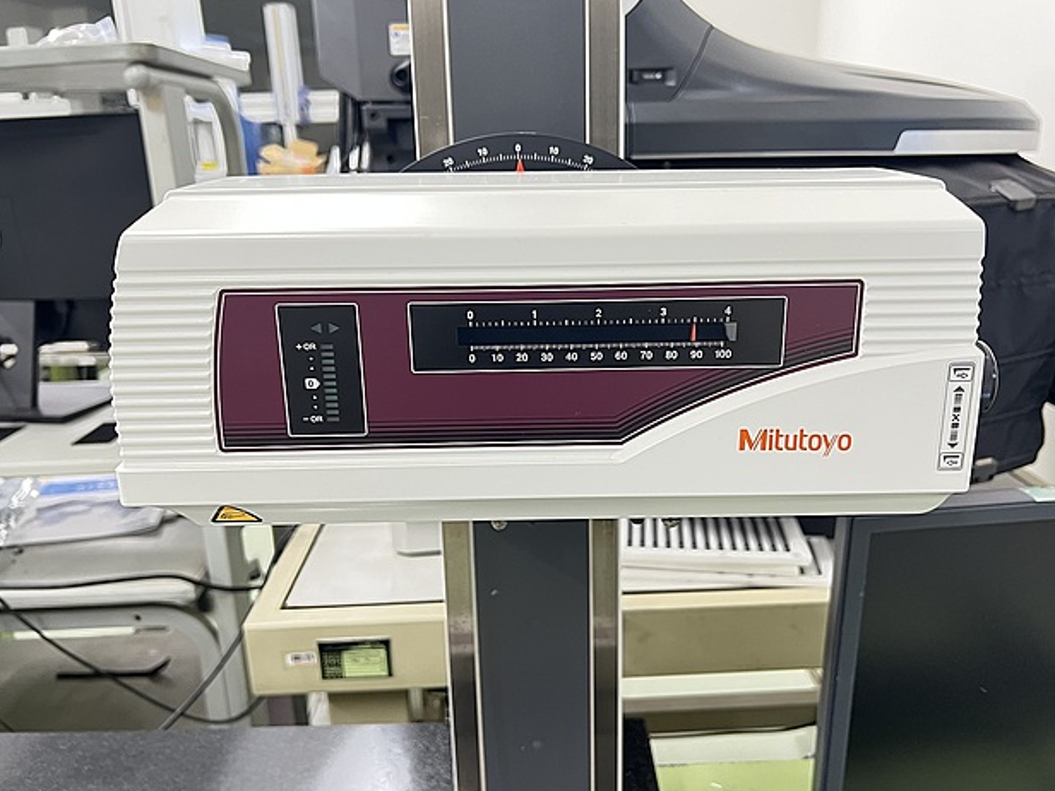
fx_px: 823
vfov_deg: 51.4
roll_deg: +1.7
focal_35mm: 27
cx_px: 539
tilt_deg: -17.2
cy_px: 390
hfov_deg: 65.3
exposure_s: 1/50
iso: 200
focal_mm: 5.7
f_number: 1.5
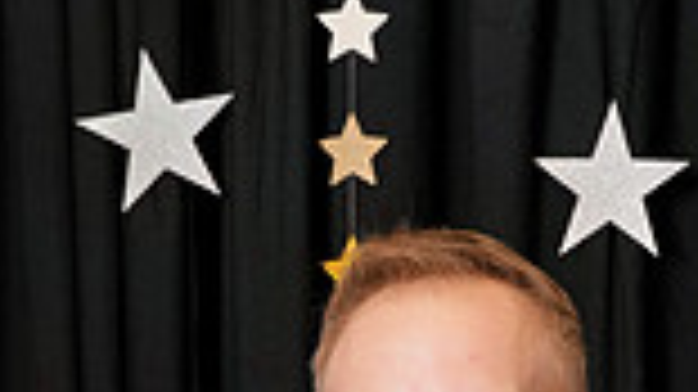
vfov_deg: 5.5
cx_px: 351
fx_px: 3885
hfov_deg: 10.3
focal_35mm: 210
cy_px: 1009
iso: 800
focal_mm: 46
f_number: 8
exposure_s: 1/125
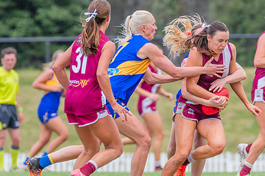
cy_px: 115
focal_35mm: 962
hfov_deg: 2.1
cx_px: 167
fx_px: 7078
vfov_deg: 1.4
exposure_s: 1/1250
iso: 800
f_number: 7.1
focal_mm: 420
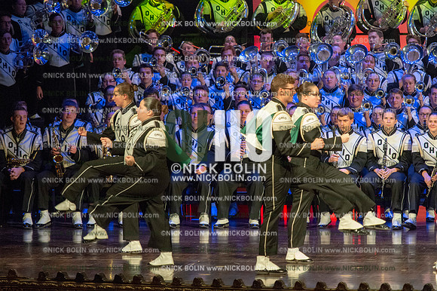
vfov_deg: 5.3
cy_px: 146
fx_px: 3154
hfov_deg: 7.9
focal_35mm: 260
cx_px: 218
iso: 8000
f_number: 5.6
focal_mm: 260
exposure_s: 1/250
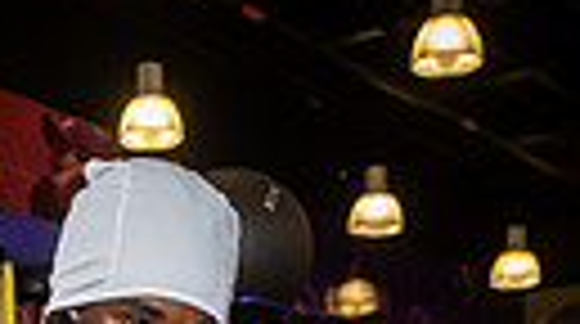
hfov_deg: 16.2
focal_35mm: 132
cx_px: 126
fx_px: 2026
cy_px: 958
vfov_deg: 7.9
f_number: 5.6
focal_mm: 36
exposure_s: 1/250
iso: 500
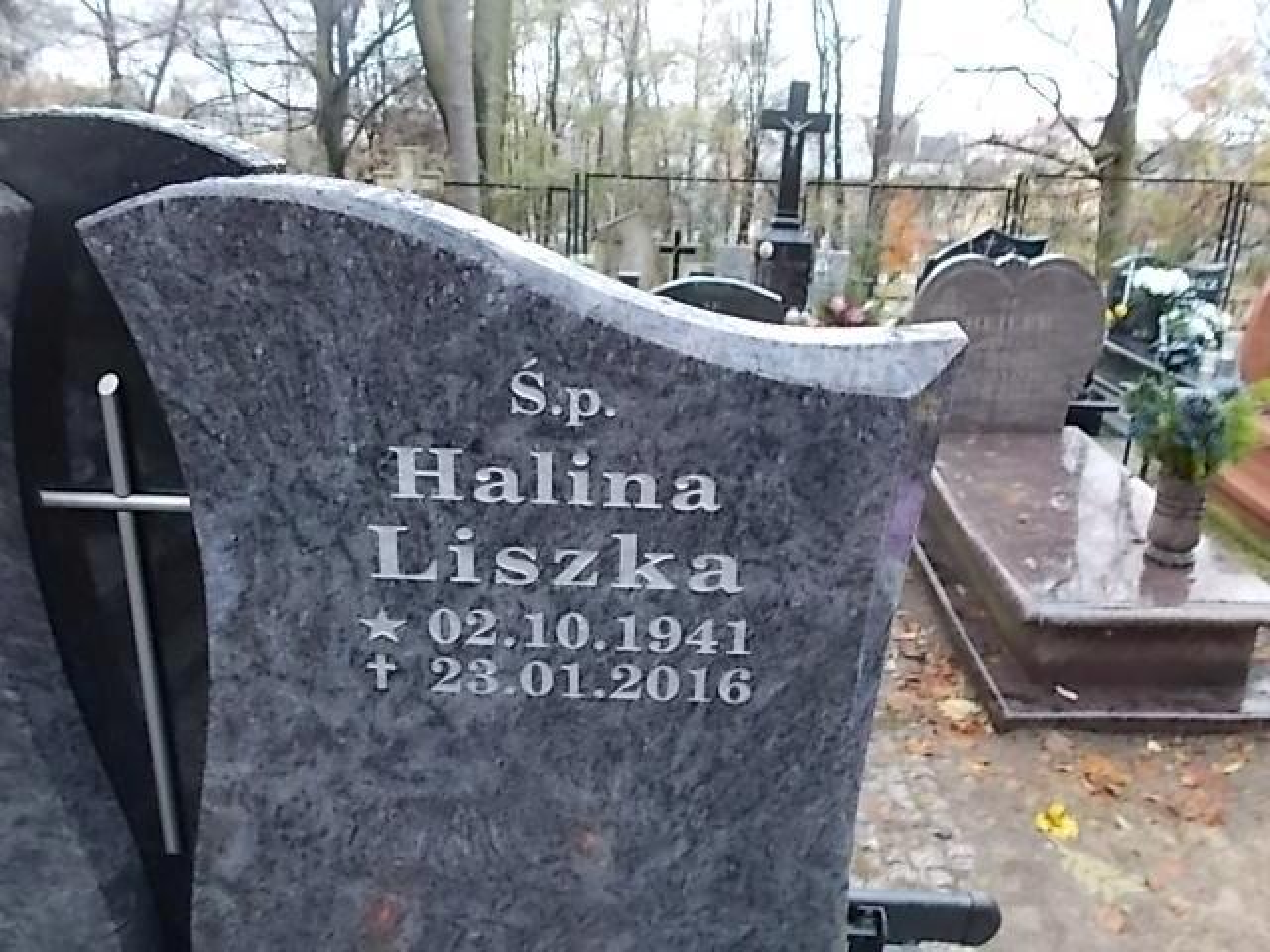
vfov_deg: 46.8
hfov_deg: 60.0
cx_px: 635
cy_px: 476
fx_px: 1101
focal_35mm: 30
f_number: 3.4
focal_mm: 5.3
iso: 200
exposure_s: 1/20
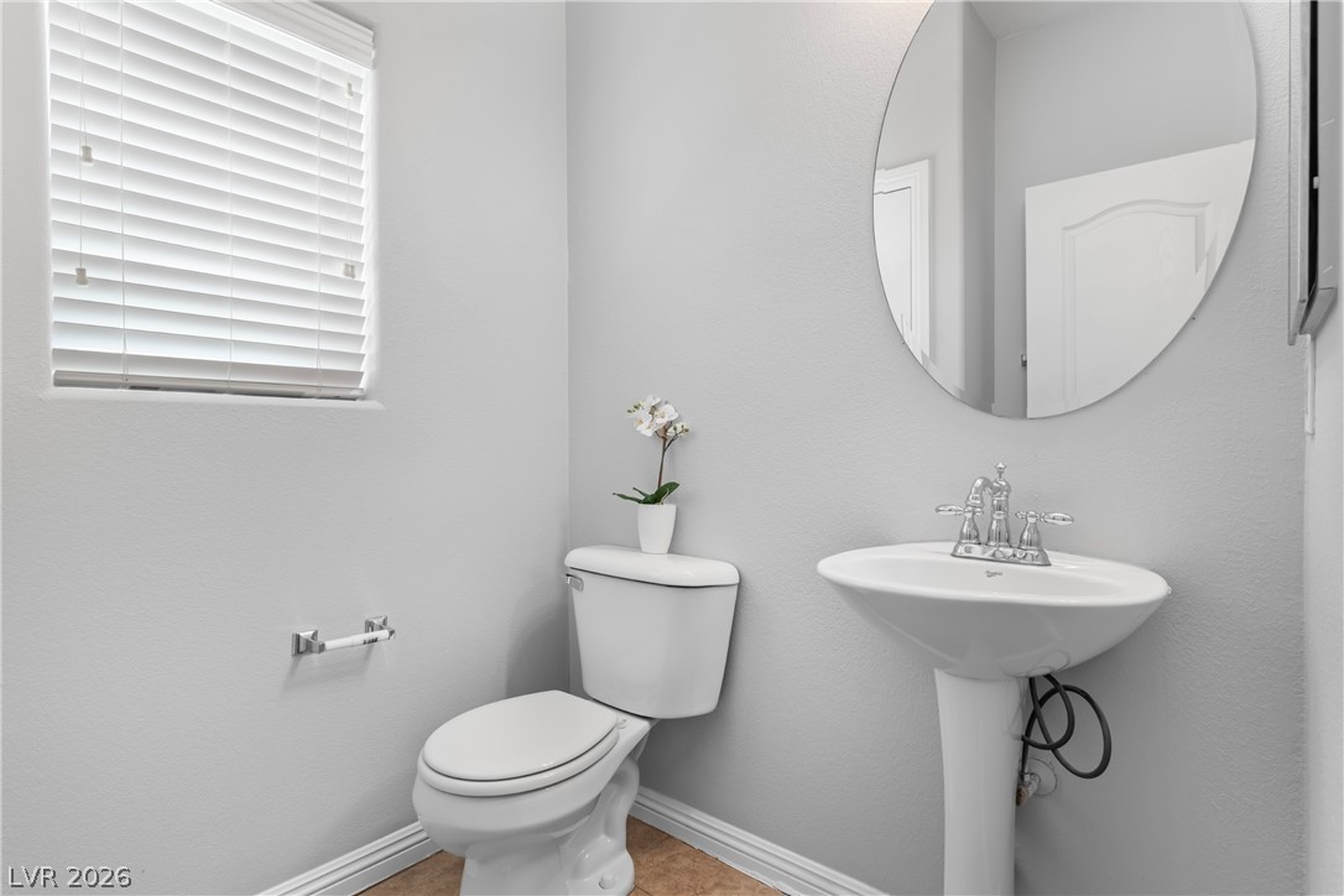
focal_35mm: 19
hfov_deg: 86.9
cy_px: 448
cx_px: 672
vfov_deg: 64.6
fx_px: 709
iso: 400
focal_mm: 19
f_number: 8
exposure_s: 1/8
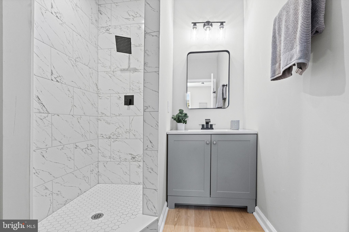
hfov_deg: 96.8
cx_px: 174
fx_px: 155
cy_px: 116
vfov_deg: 73.7
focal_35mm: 16
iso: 3200
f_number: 9
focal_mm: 16
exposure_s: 1/13
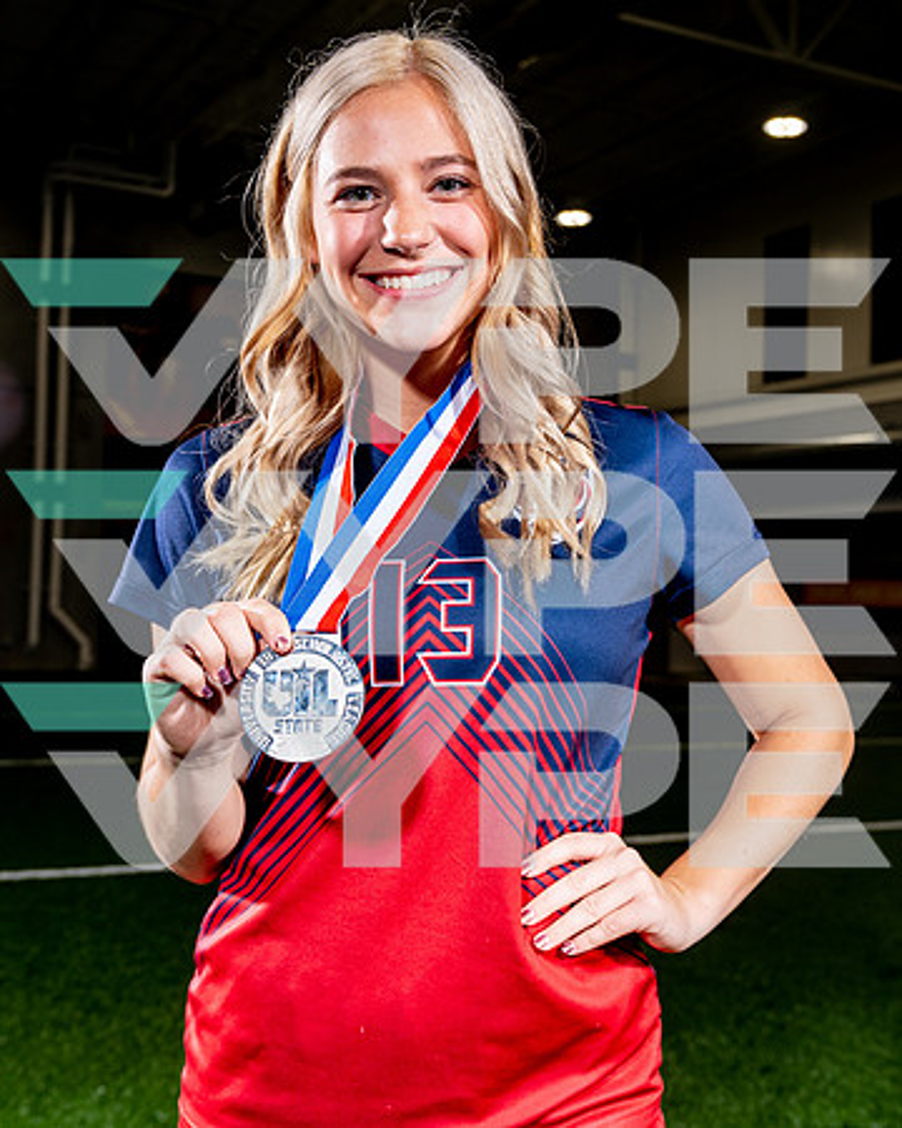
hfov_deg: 33.4
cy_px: 564
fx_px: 1503
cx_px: 450
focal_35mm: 45
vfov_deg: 41.1
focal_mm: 32
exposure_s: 1/125
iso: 100
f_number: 5.6
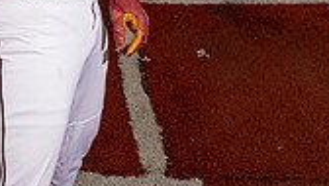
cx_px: 76
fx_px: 856
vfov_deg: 10.8
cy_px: -241
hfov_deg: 21.5
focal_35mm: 98
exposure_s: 1/250
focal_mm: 35
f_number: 6.3
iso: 500
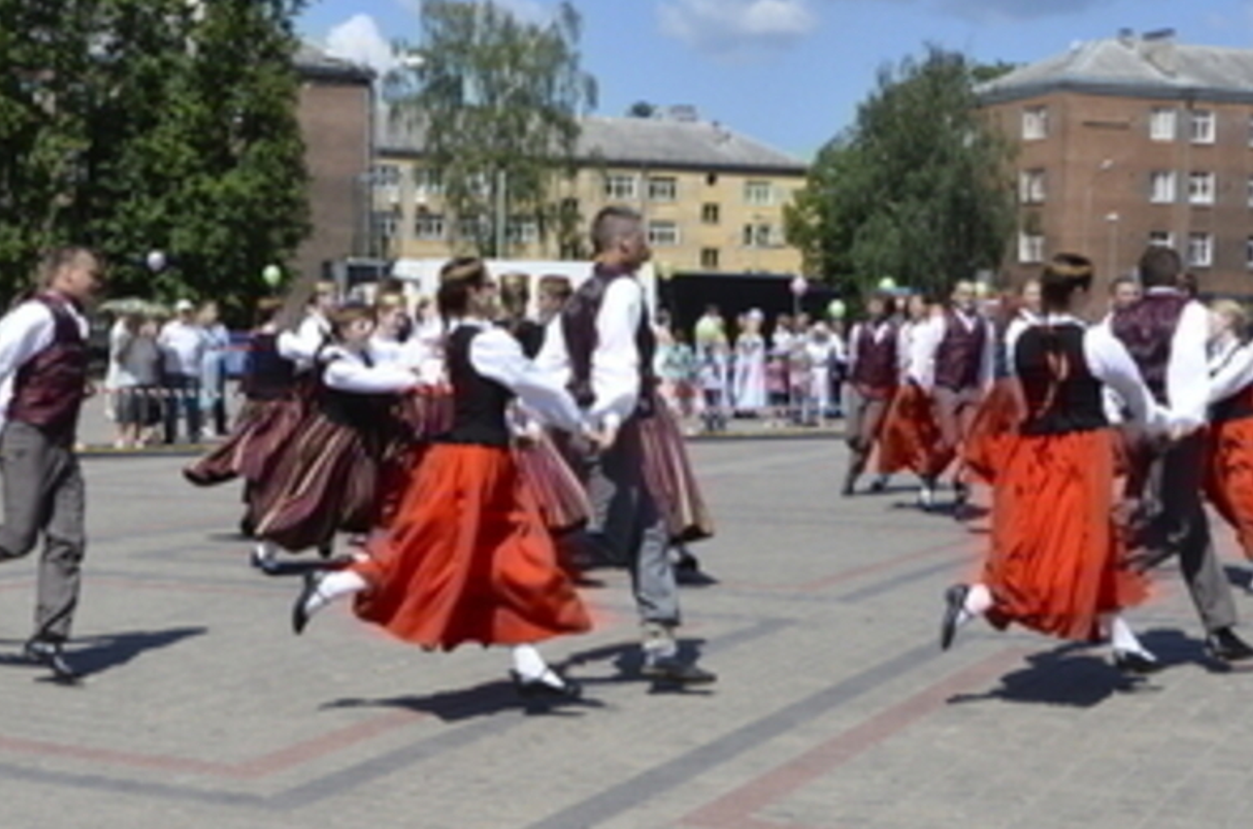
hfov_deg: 32.9
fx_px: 2119
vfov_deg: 22.1
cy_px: 327
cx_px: 556
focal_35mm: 61
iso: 1000
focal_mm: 24
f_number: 22
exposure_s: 1/320
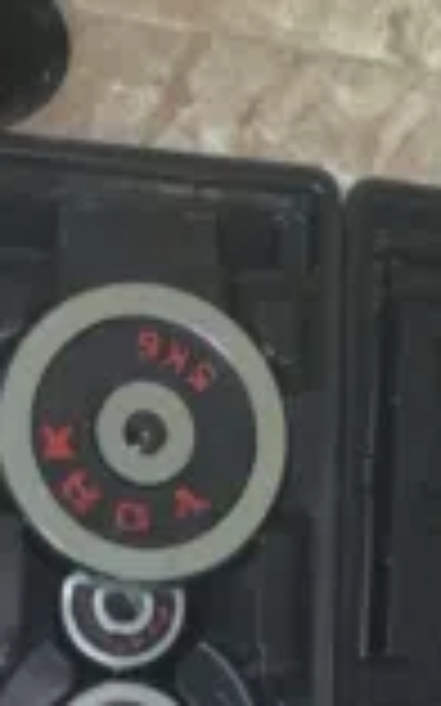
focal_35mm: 70
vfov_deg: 26.3
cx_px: 130
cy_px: 841
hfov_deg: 18.5
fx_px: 1347
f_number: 1.8
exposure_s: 1/5
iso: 100
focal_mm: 4.25
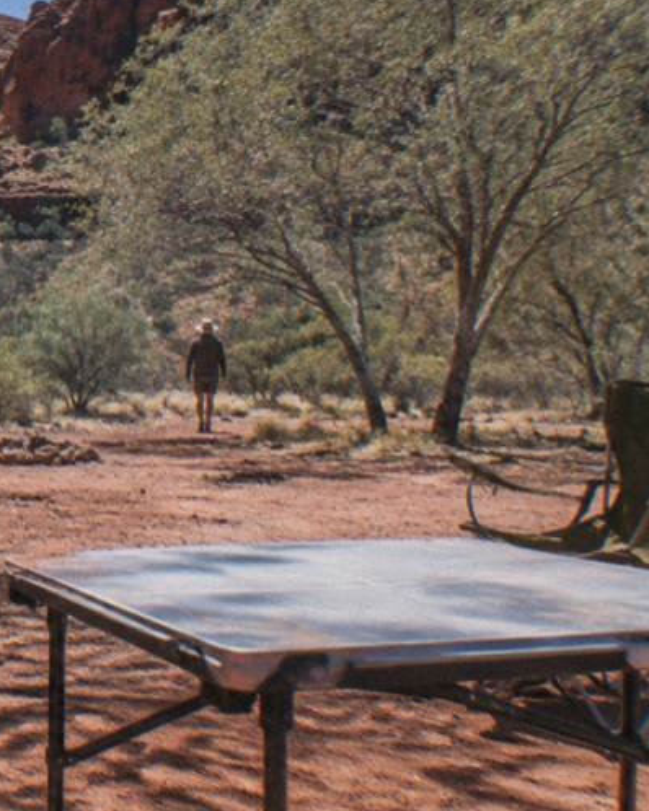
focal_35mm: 66
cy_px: 428
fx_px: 1586
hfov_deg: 21.4
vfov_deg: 28.7
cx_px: -140
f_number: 5
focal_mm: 35
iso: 500
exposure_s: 1/1000
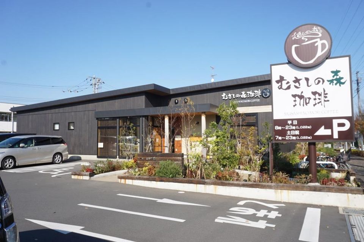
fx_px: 288
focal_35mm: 28
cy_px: 121
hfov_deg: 64.6
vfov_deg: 45.6
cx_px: 182
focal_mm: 19
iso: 100
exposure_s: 1/160
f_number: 9
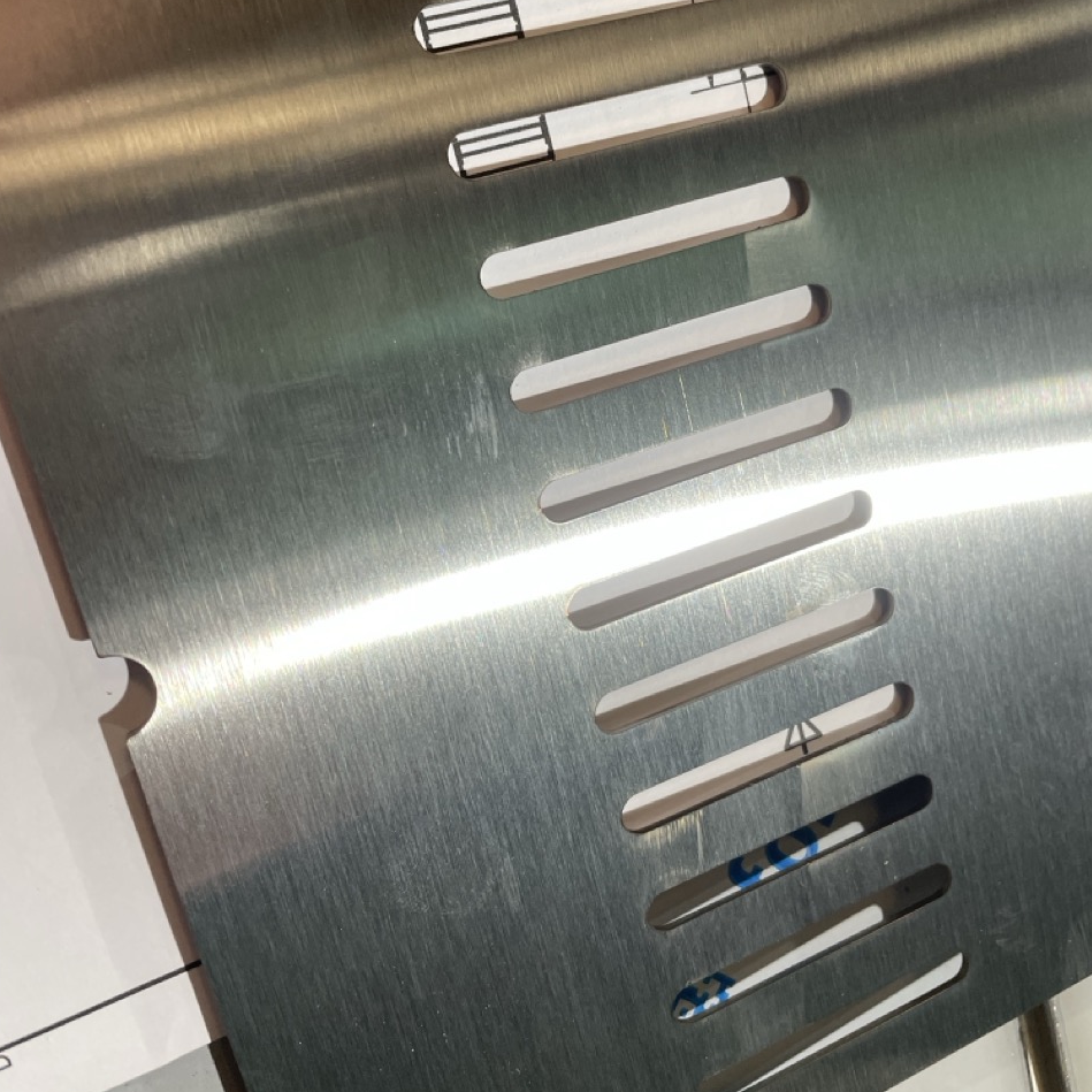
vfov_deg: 52.1
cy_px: 426
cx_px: 547
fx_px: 1106
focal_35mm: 31
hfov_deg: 52.5
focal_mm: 4.2
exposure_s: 1/100
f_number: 1.6
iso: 100
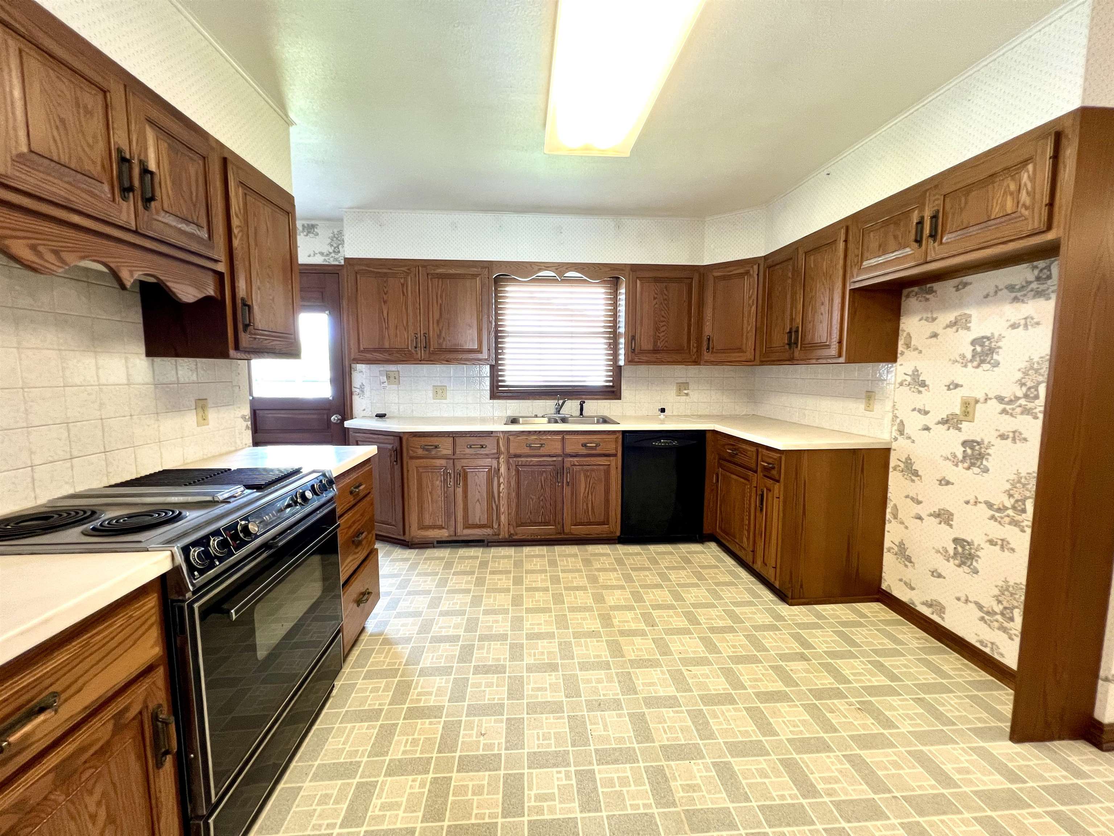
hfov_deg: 106.2
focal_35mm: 13
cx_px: 557
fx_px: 418
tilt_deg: -6.5
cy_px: 418
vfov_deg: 89.9
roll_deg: +0.0
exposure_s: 1/60
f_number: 1.8
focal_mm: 1.57
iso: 160
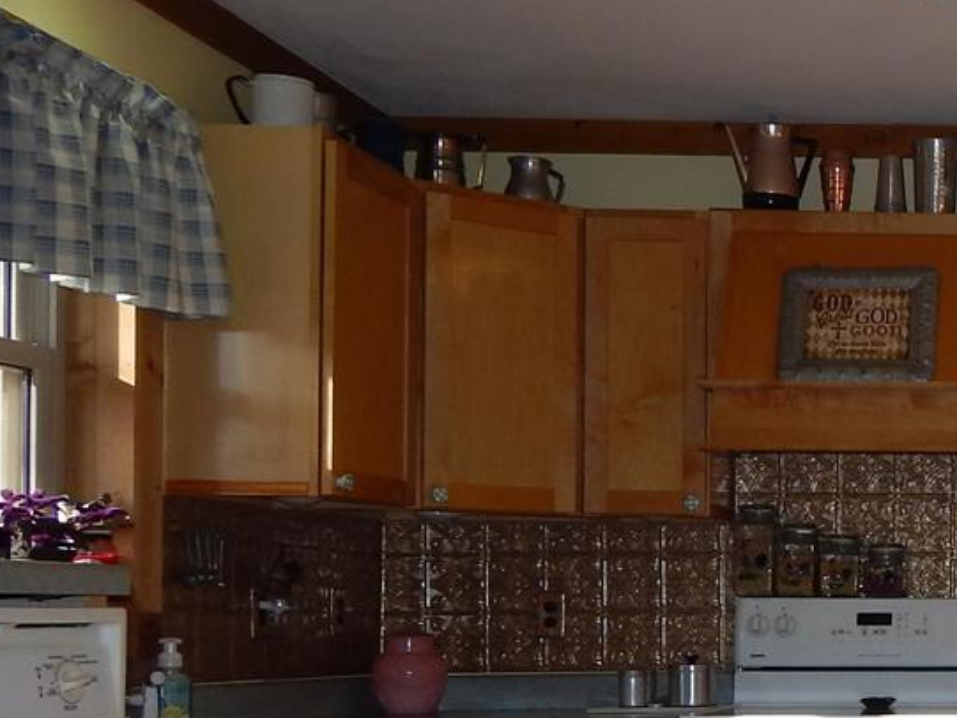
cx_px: 1240
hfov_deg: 24.8
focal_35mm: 68
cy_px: 600
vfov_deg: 21.3
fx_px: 1880
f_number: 3
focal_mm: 4
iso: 125
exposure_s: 1/100
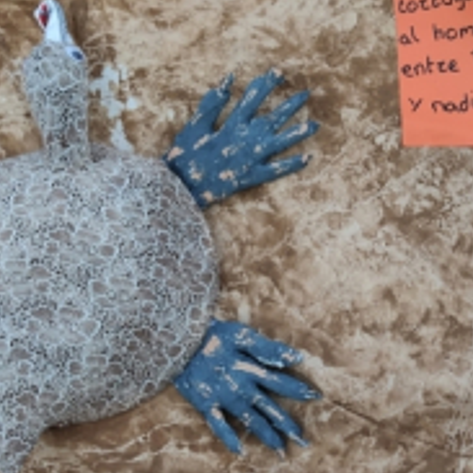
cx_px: 452
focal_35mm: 82
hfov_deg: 20.6
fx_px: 1268
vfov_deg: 21.0
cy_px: 335
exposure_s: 1/100
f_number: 1.75
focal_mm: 4.75
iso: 164
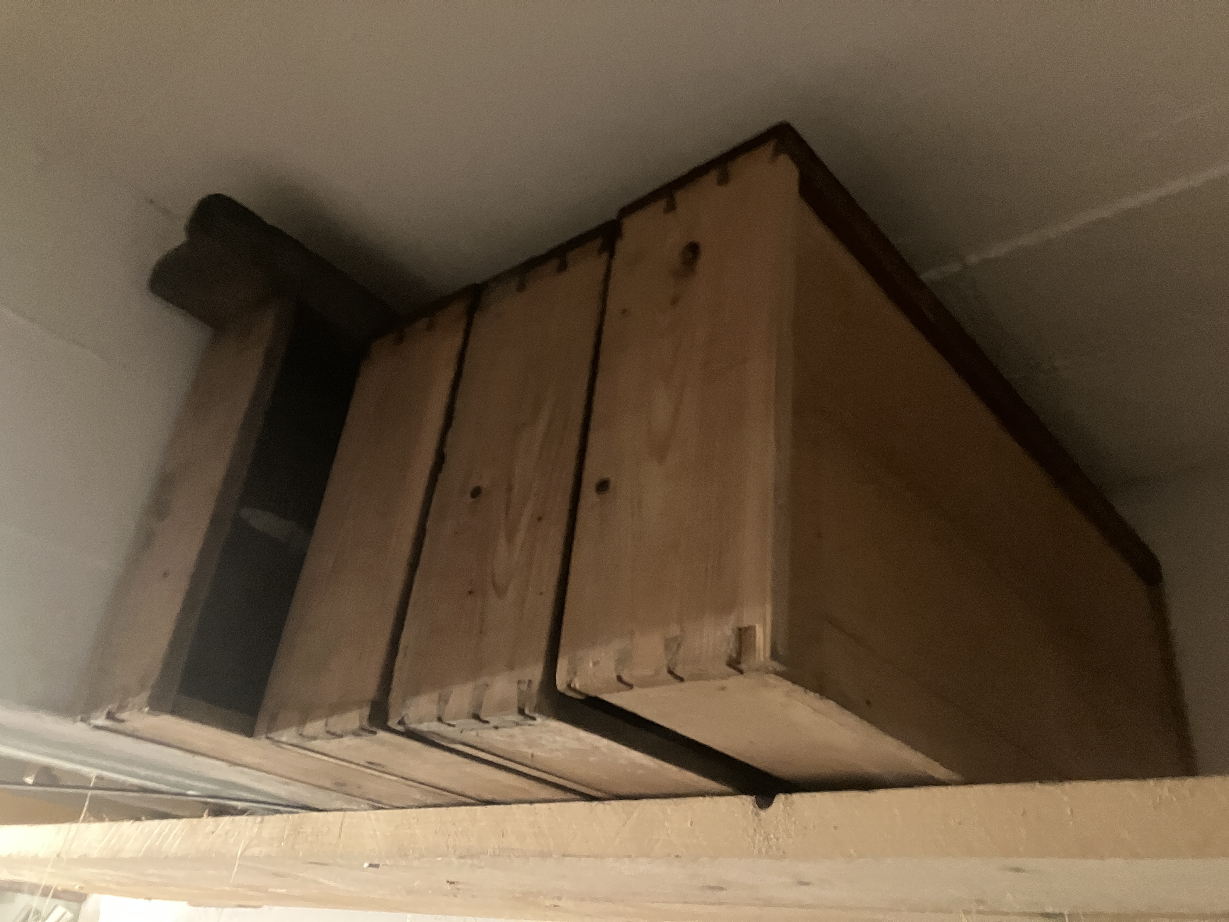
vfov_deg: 49.7
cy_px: 461
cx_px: 614
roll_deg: -6.6
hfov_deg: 63.4
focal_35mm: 28
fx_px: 994
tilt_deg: +29.2
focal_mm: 3.99
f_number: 1.8
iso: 640
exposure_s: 1/20
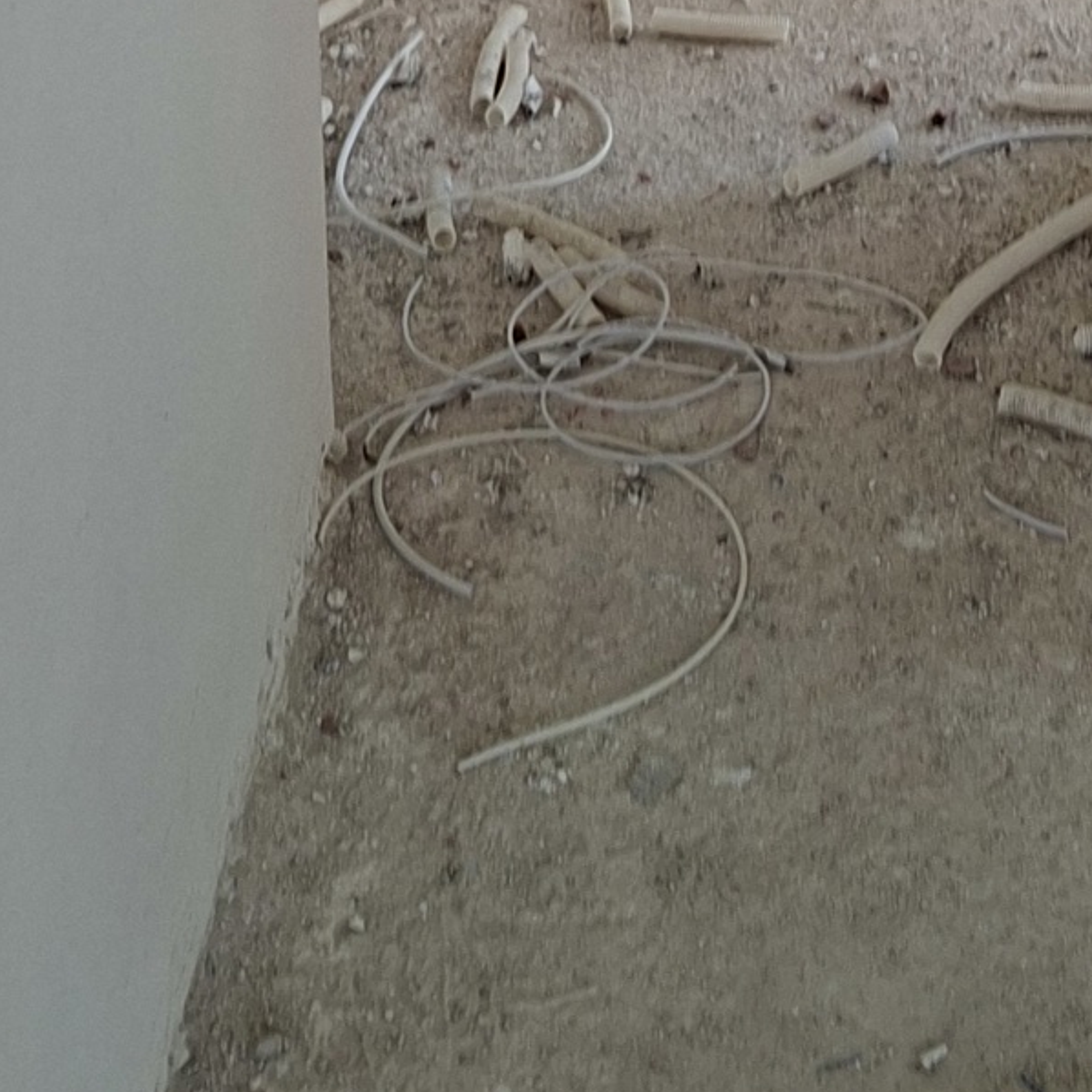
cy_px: -1045
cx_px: 856
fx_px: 3105
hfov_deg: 19.8
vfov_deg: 15.9
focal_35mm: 87
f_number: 1.8
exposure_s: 1/100
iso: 50
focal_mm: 5.54
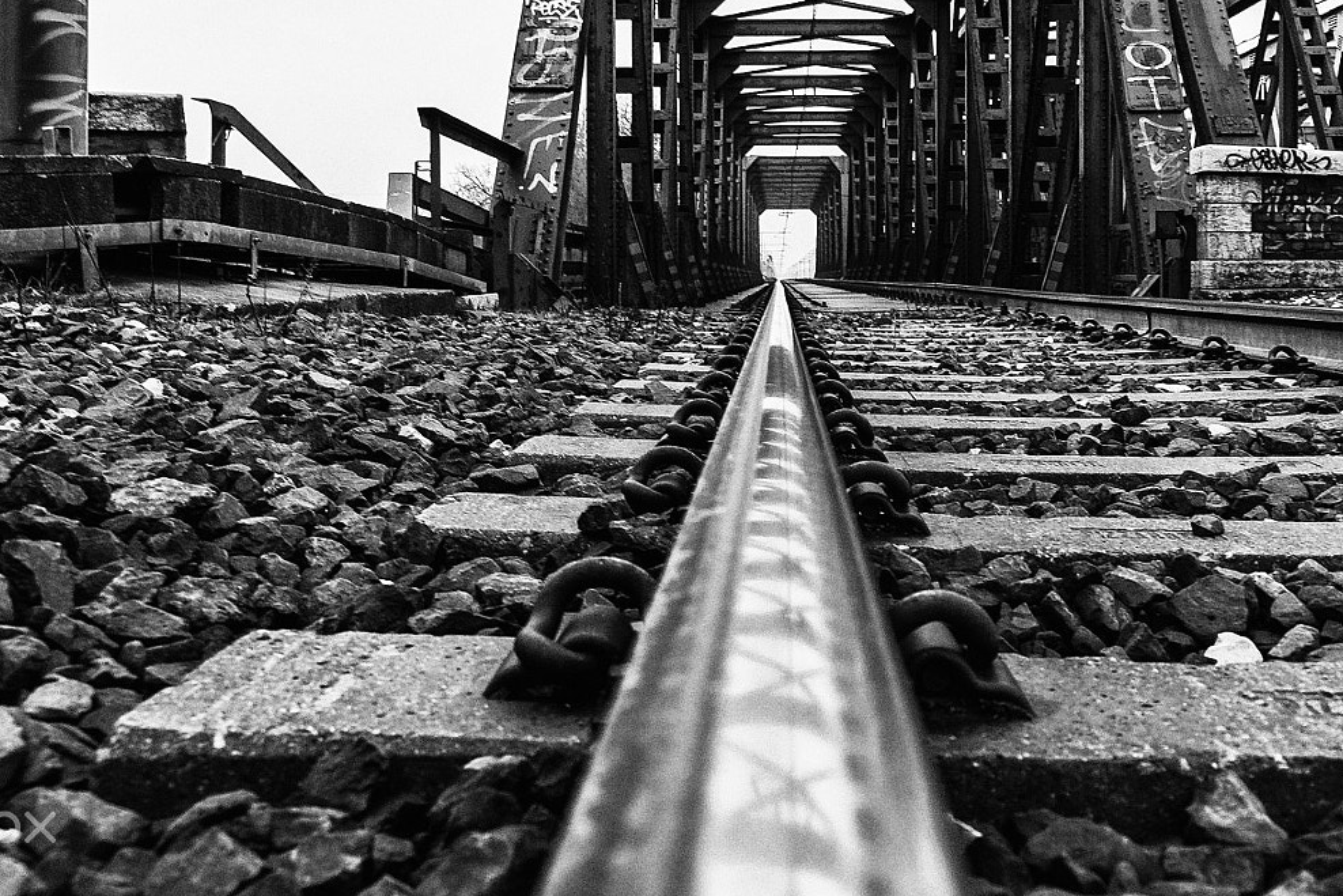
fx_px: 1268
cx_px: 806
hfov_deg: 55.4
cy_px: 296
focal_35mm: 34
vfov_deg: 38.4
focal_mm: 14
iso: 100
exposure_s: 1/60
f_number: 5
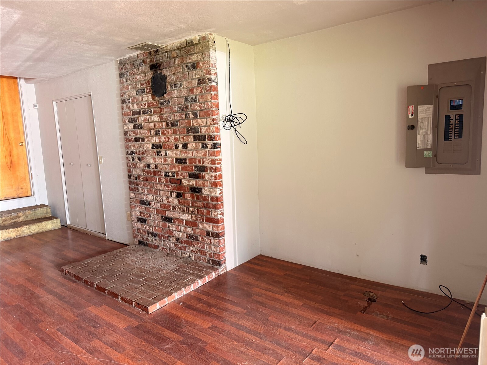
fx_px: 338
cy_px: 182
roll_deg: +2.4
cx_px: 244
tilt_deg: -8.8
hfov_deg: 71.6
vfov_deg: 56.8
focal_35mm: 24
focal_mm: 6.76
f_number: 1.78
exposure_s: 1/60
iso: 250
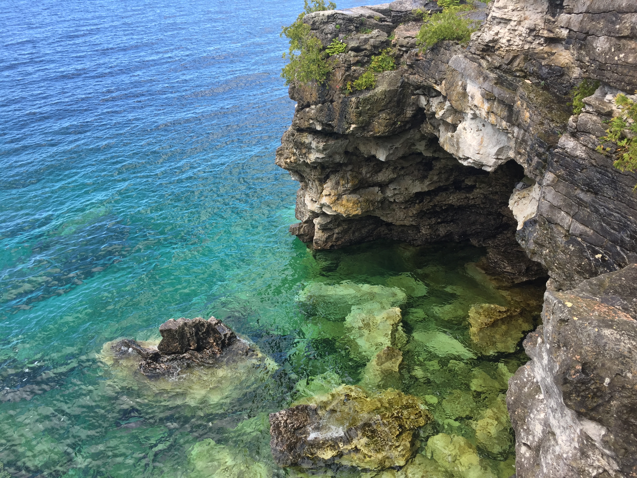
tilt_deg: -29.6
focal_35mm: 29
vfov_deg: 48.2
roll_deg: -0.2
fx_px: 534
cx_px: 318
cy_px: 239
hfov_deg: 61.7
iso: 32
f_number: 2.2
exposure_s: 1/482
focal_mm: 4.15
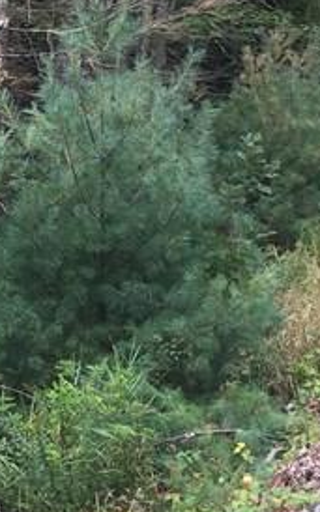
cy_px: -6
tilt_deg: +5.4
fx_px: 1606
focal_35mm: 115
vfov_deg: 17.7
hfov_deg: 11.0
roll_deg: +0.0
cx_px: -146
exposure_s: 1/163
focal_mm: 4.15
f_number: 2.2
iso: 32
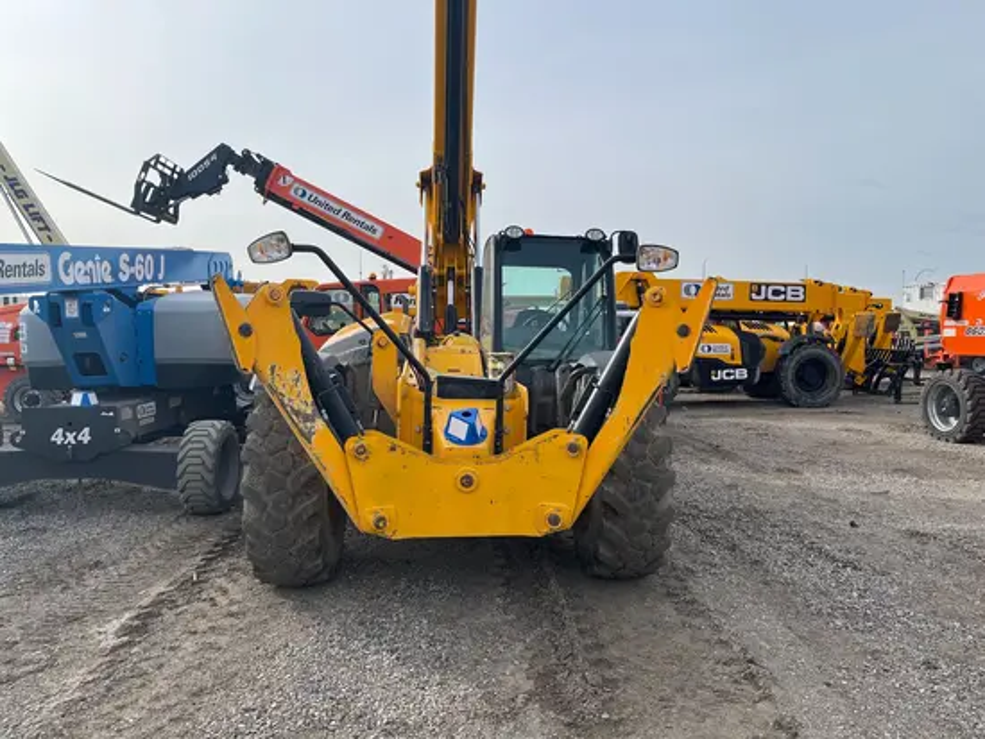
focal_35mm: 26
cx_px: 492
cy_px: 370
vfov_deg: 53.1
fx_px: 740
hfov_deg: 67.3
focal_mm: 5.1
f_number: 1.6
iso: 50
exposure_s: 1/2899
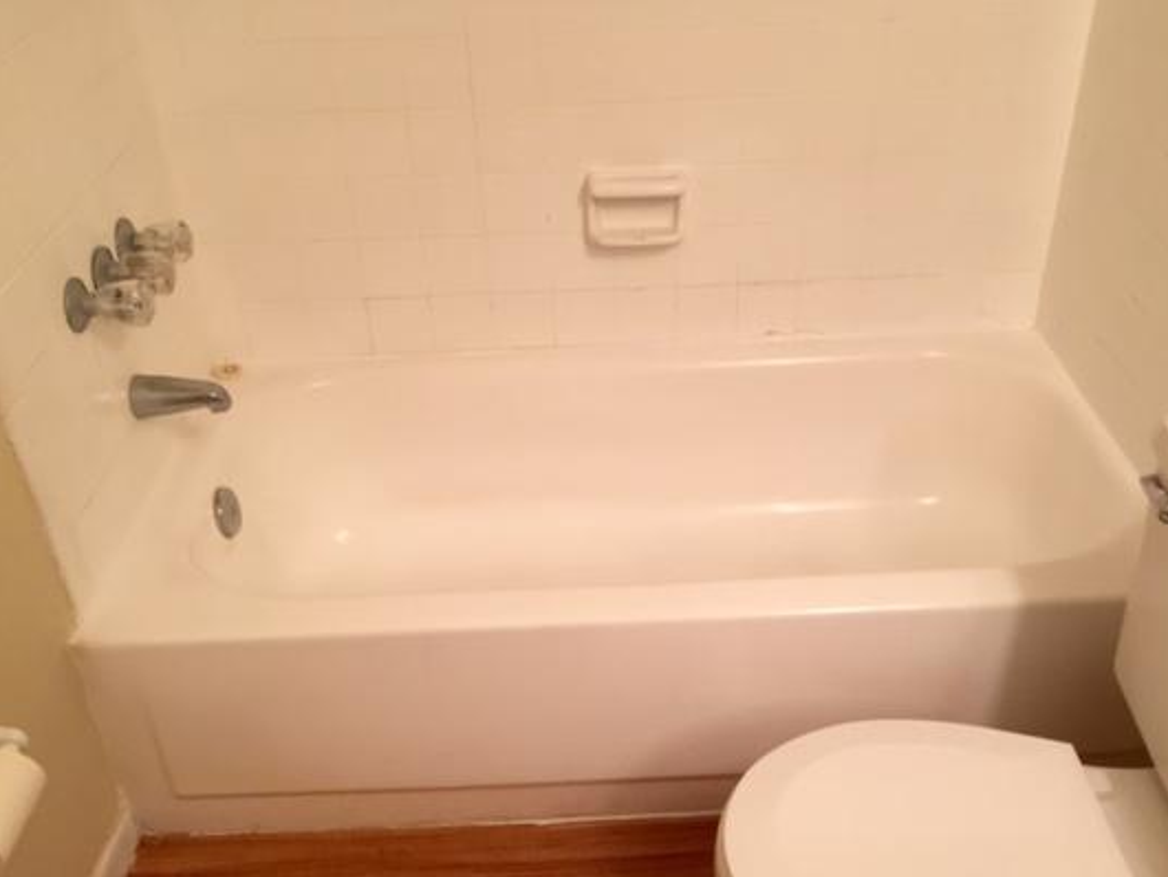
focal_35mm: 35
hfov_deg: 52.5
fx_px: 1181
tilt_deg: -32.2
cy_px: 456
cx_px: 630
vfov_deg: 40.7
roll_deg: +1.4
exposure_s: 1/30
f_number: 2.2
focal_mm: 4.15
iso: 64
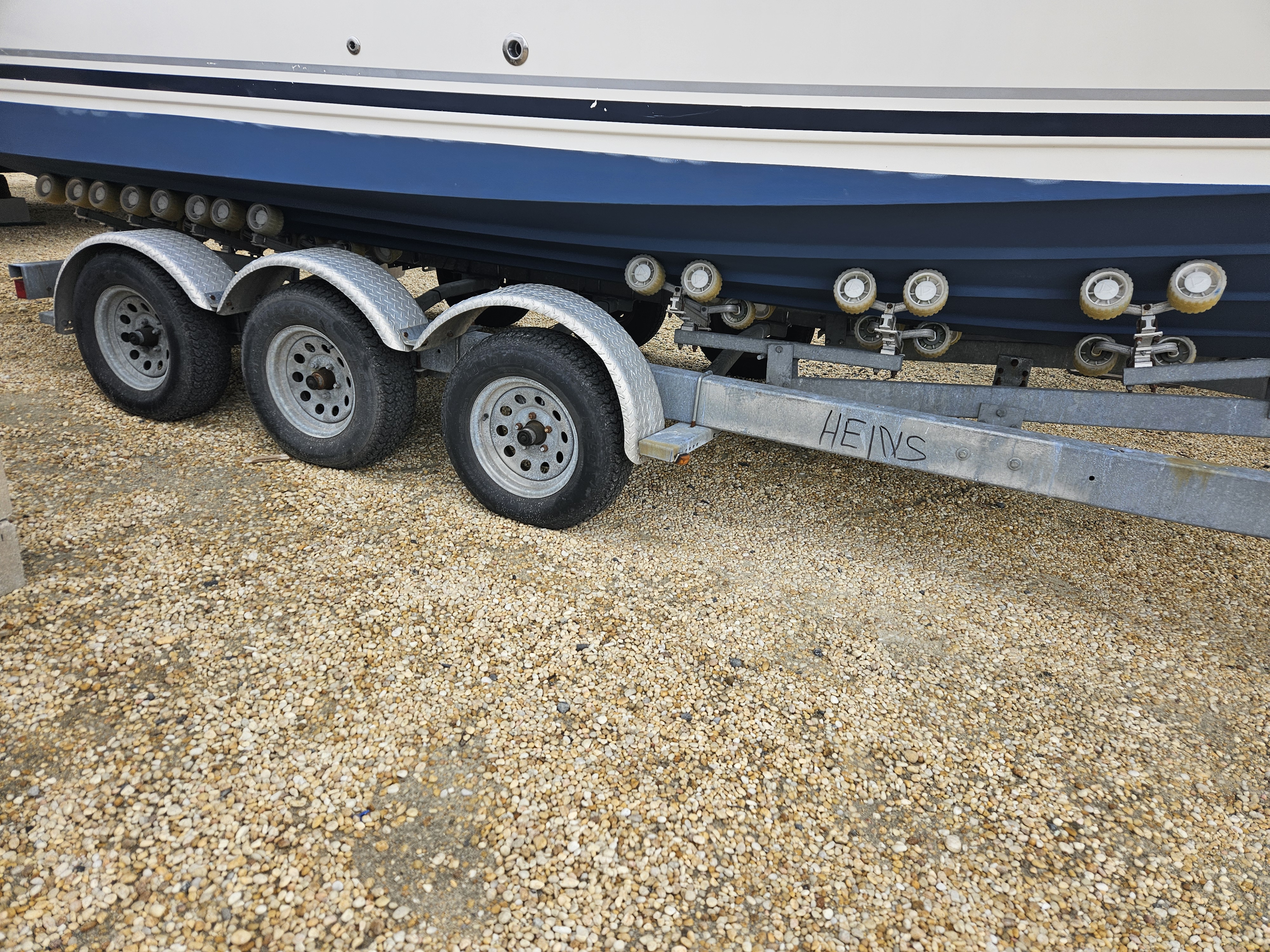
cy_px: 476
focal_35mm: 23
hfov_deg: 73.9
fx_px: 844
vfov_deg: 58.9
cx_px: 635
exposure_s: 1/480
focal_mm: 5.4
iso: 25
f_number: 1.8
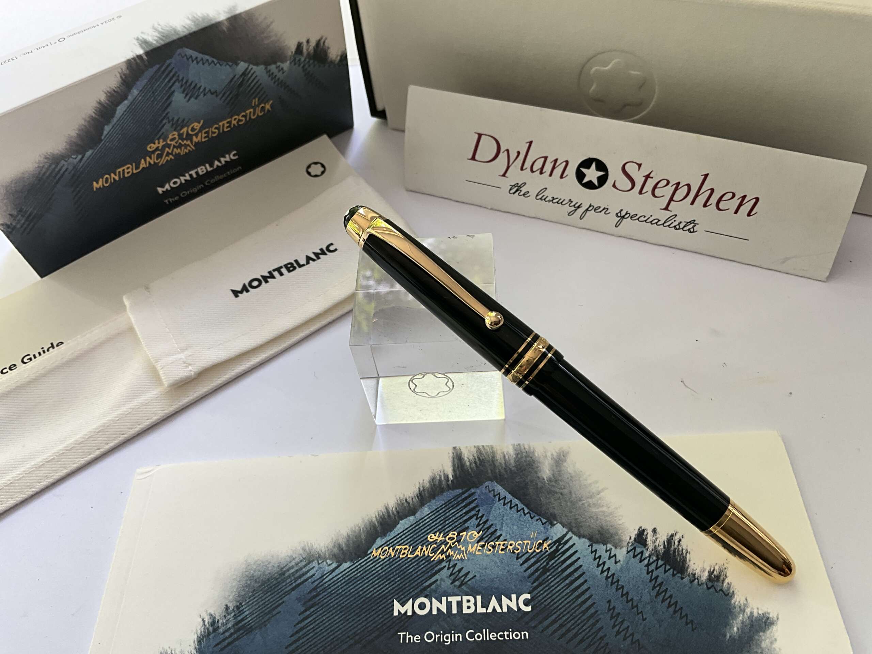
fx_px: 731
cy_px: 327
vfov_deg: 48.2
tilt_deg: -51.3
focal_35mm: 29
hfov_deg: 61.7
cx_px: 436
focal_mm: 3
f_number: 1.8
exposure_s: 1/122
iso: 32
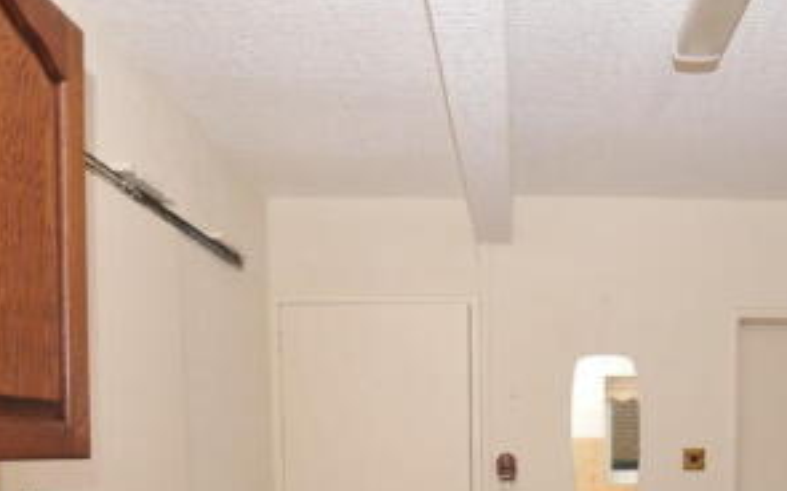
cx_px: 552
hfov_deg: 55.0
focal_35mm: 34
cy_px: 507
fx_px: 729
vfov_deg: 33.6
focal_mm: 10
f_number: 5
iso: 200
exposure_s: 1/60
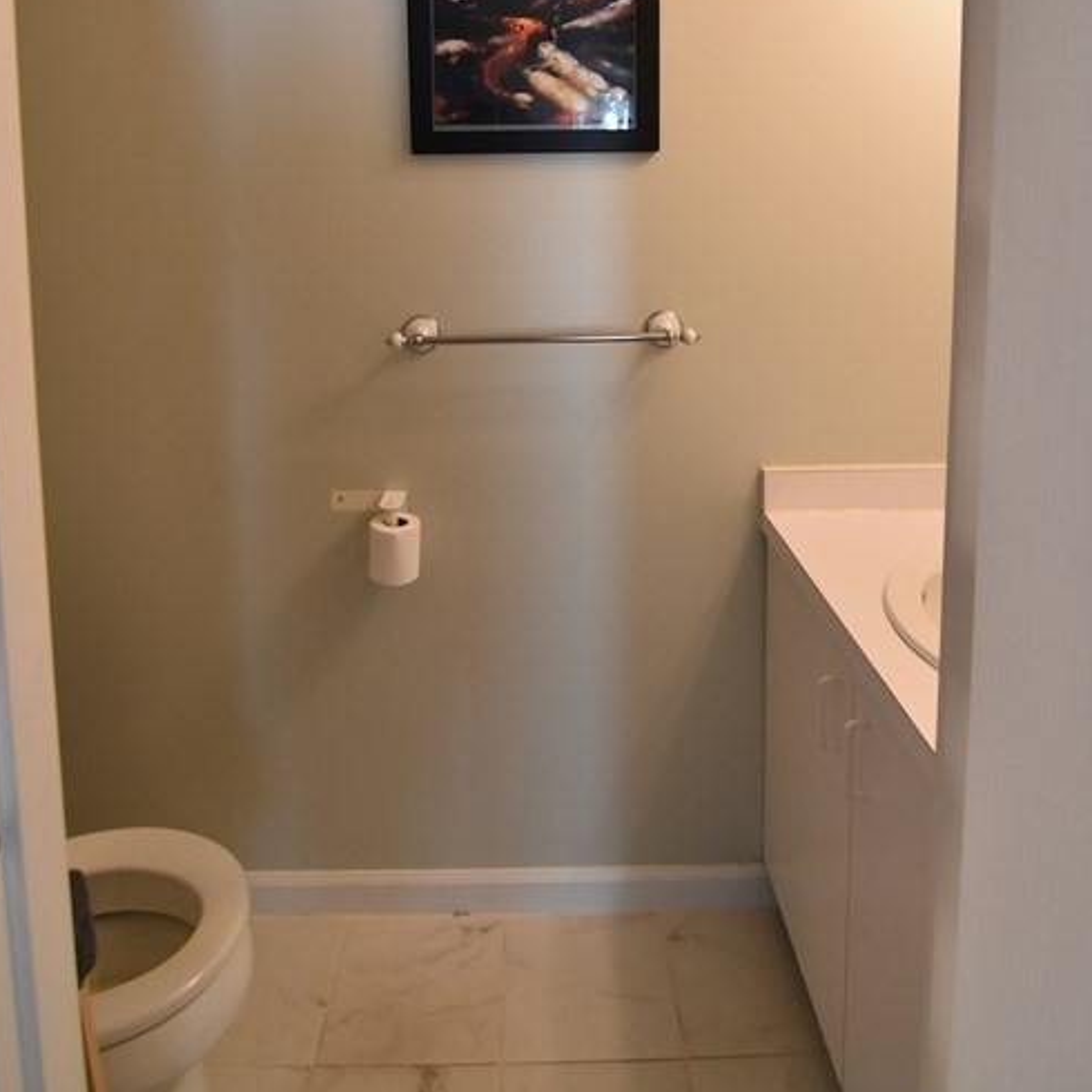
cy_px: 256
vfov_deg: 61.0
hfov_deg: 65.0
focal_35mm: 24
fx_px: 857
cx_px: 542
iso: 900
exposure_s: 1/60
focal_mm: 12
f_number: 4
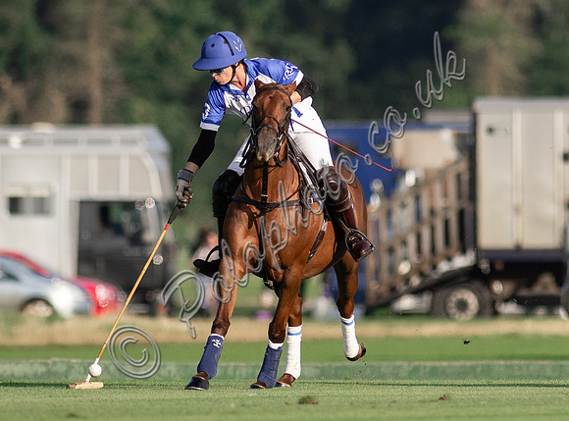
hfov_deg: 1.7
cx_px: 401
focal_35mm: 1181
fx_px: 19325
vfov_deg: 1.2
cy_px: 145
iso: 320
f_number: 3.2
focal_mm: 300
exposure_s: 1/4000
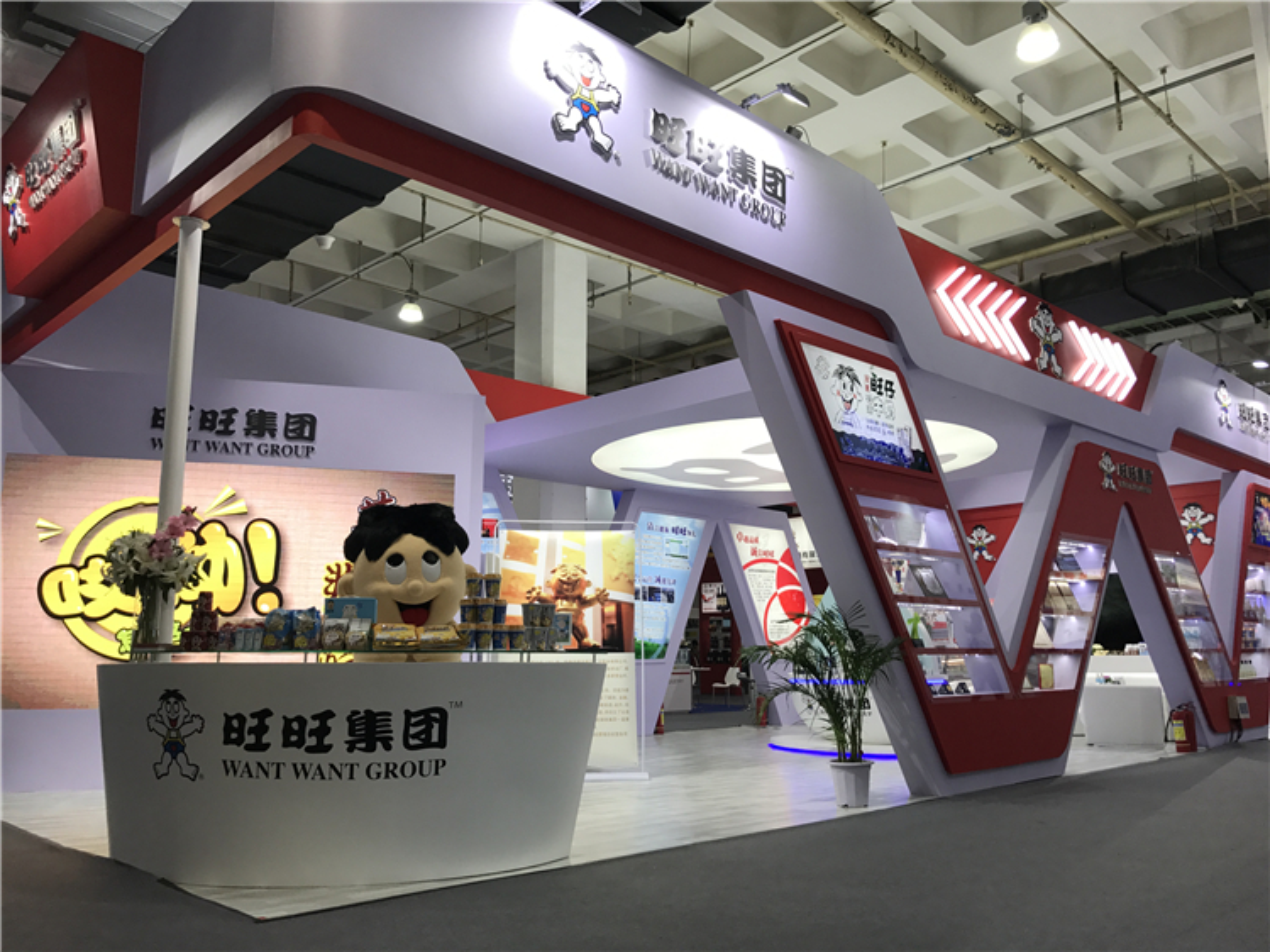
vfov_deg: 49.7
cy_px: 476
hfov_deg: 63.5
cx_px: 635
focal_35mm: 28
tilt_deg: +10.4
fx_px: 1027
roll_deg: +0.6
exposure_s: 1/100
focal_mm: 3.99
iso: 32
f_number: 1.8
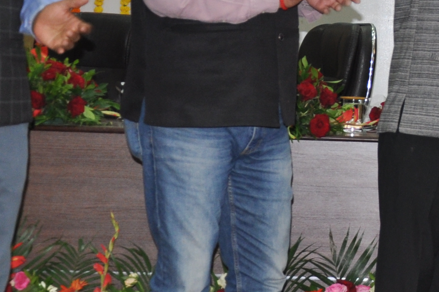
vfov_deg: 10.2
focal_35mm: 132
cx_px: 626
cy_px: -53
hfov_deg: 14.6
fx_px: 1608
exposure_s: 1/60
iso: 400
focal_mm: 24
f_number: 3.8
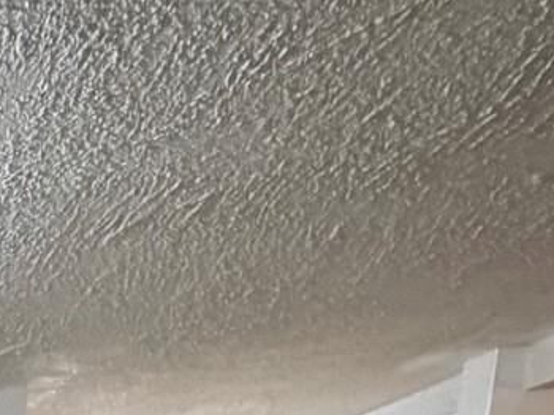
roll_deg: +1.4
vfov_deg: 13.2
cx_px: -543
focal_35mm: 82
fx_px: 1311
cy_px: 1014
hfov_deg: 17.4
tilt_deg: -13.0
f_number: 2.2
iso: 1000
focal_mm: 2.22
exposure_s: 1/40
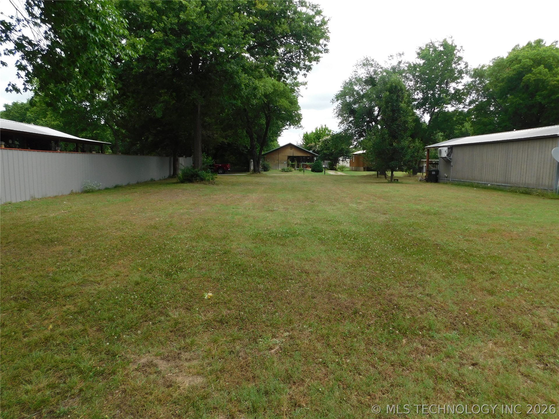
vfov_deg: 58.9
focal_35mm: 23
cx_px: 280
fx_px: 371
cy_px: 210
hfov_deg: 73.9
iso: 125
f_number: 3
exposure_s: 1/640
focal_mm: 4
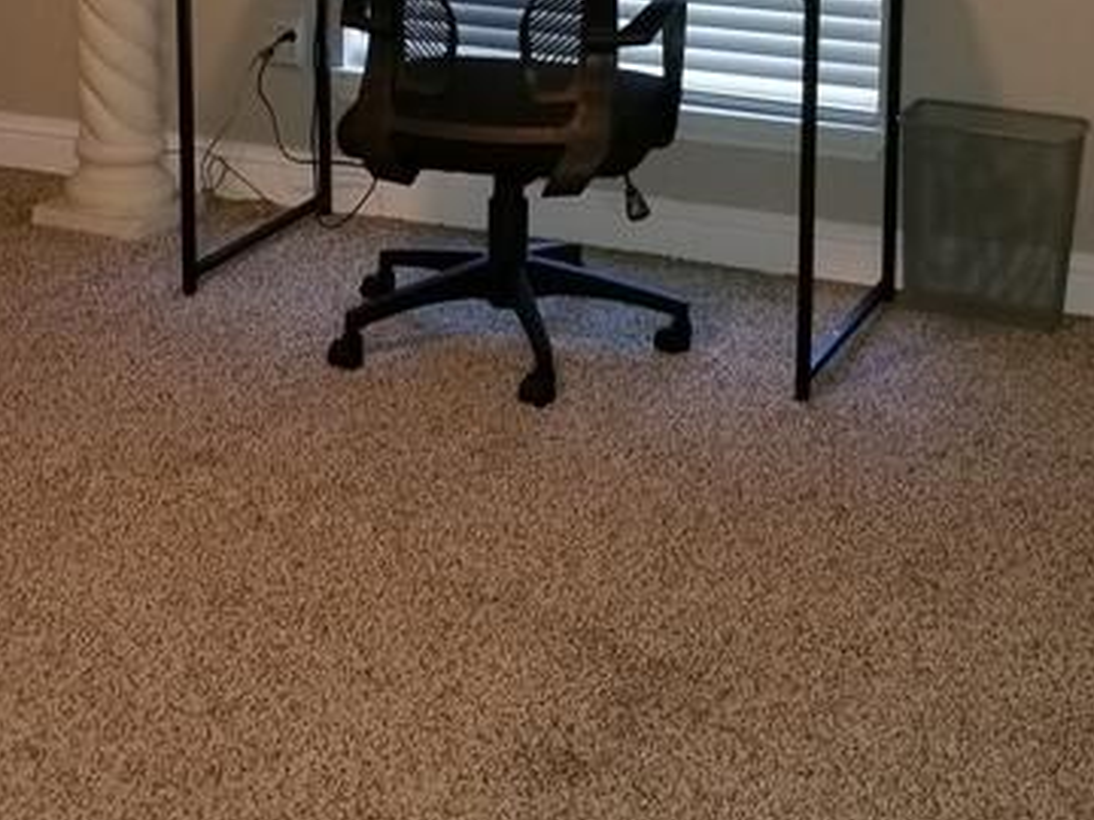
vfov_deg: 19.2
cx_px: 371
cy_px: -55
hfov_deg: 26.2
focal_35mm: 74
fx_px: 2339
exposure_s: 1/10
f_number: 1.7
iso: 125
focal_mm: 4.3
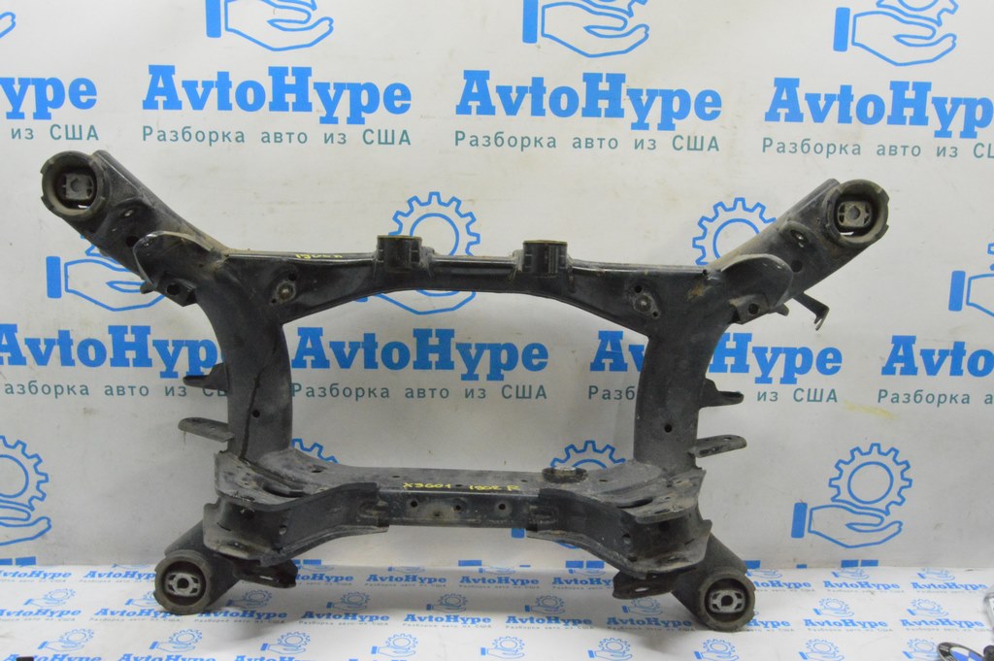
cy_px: 330
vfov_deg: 43.5
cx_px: 497
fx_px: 828
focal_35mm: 30
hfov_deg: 62.0
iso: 6400
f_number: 20
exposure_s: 1/15
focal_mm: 20
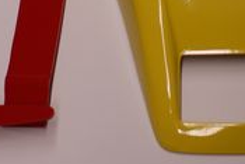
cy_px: -64
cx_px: 228
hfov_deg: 12.3
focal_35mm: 165
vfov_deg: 8.2
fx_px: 1124
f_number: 1.6
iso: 100
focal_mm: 30
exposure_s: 1/250
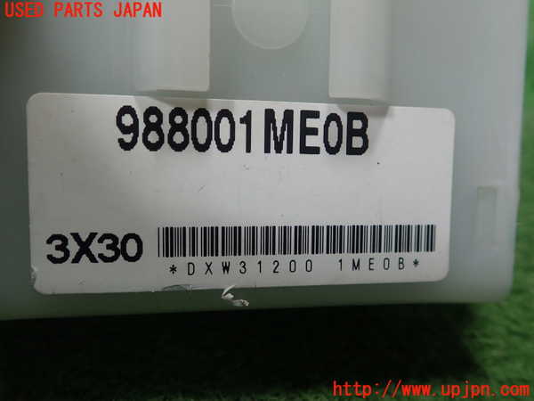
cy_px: 200
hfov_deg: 60.0
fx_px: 463
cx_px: 267
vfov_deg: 46.8
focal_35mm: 30
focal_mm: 5.5
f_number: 2.3
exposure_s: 1/125
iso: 160
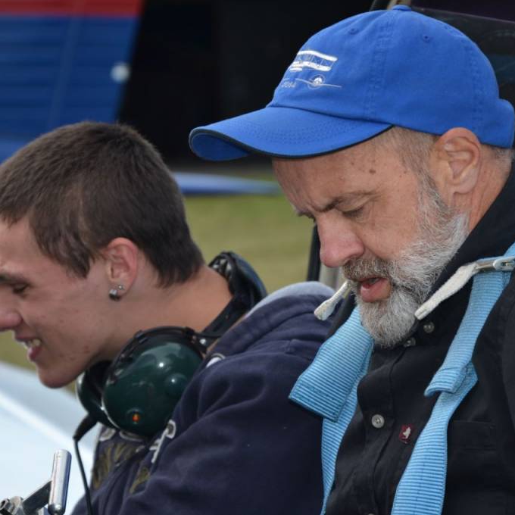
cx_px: 290
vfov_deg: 8.7
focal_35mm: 202
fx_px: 3394
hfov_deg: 8.7
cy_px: 258
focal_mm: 105
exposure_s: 1/160
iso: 100
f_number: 5.6
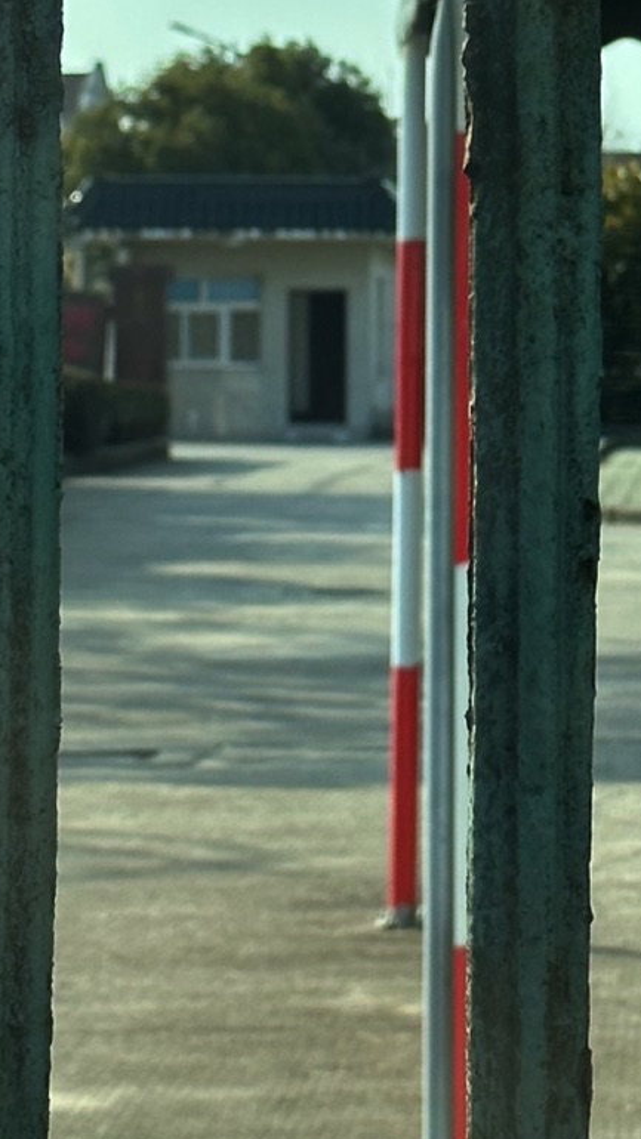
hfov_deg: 8.7
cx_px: 616
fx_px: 4201
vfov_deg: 15.2
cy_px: 70
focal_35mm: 139
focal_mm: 6.86
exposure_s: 1/1305
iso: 64
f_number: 1.78
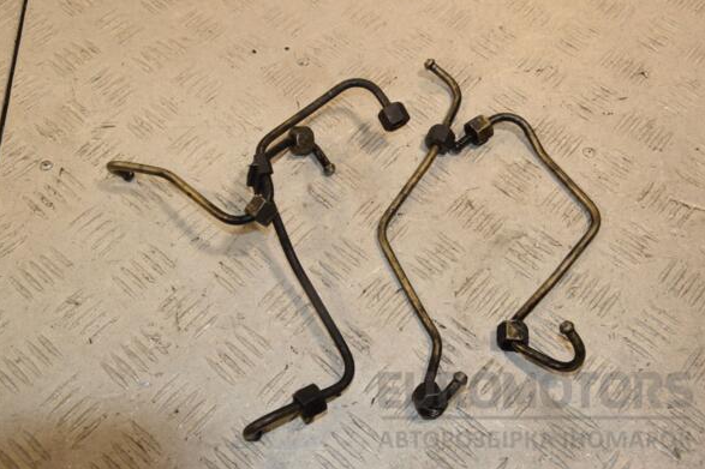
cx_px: 356
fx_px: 901
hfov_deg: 42.8
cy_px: 230
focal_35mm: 46
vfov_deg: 29.2
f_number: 9
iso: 800
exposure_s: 1/200
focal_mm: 30
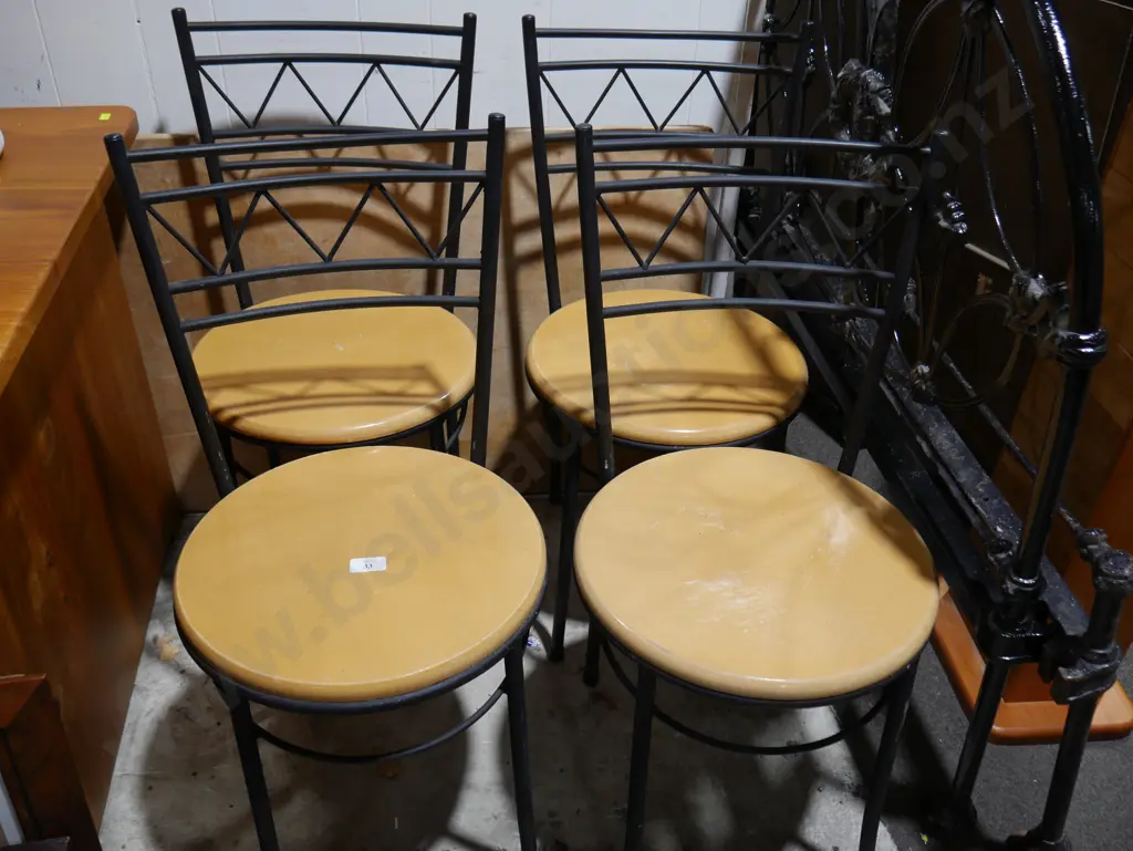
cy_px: 426
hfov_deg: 56.8
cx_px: 566
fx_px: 1048
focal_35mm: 32
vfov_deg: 44.2
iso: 250
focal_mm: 16
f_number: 4
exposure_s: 1/60
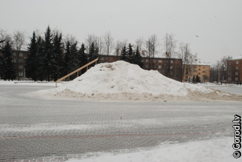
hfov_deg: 57.1
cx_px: 121
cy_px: 81
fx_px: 222
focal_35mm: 33
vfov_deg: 40.1
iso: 800
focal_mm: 22
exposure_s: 1/90
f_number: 16
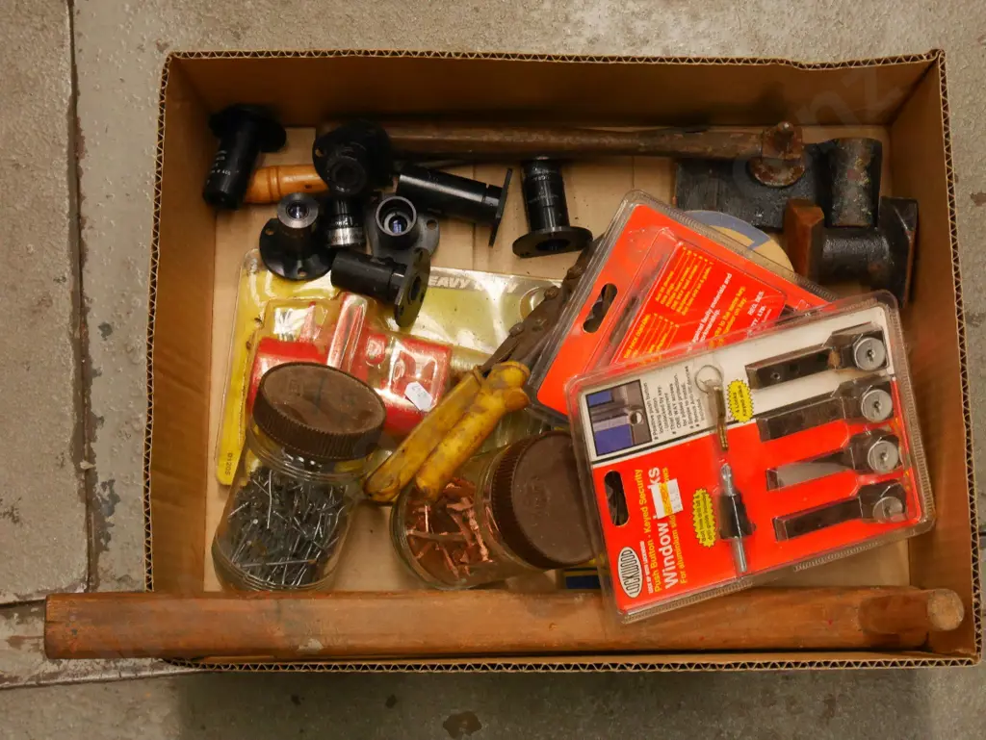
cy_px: 370
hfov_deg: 34.3
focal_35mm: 56
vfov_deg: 26.1
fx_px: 1596
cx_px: 493
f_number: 5.4
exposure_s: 1/60
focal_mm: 28
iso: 3200
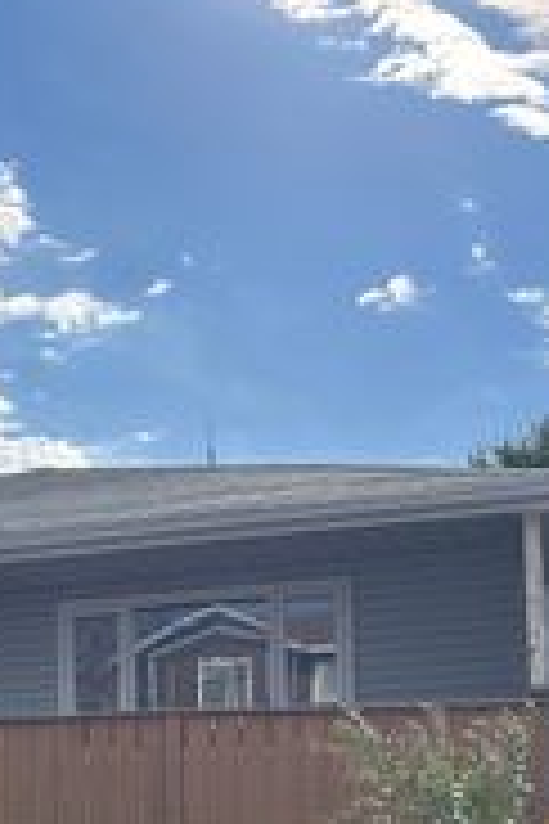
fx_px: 1693
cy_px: 781
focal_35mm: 74
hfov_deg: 16.7
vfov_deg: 26.2
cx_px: -274
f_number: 1.5
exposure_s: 1/6993
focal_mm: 5.7
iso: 50
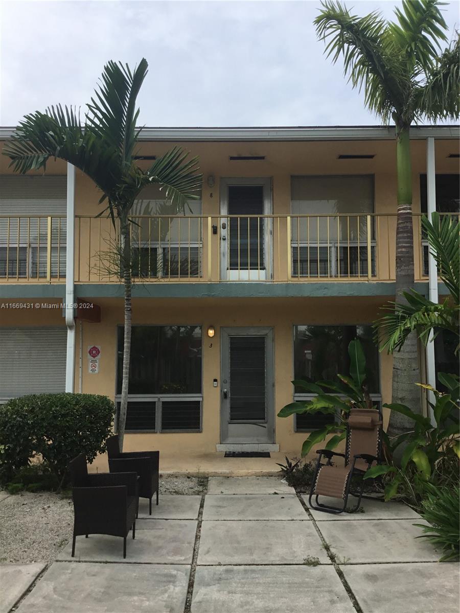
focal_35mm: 31
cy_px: 306
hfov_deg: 45.4
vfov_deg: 58.4
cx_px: 230
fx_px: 549
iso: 25
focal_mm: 3.3
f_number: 2.4
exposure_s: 1/539
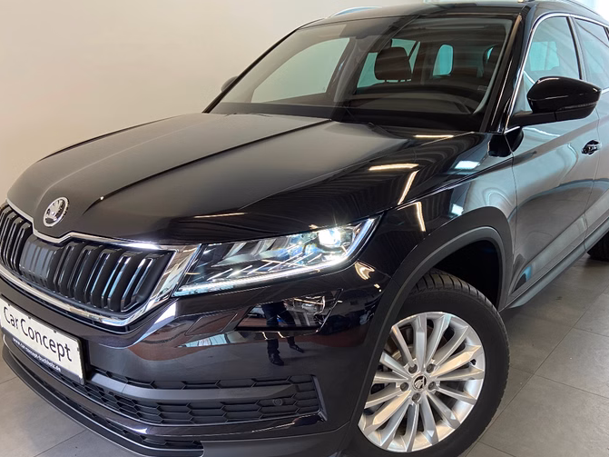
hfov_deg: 58.3
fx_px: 545
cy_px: 242
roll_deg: +1.0
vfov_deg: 45.4
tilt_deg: -19.3
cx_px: 317
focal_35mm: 31
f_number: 1.8
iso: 125
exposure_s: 1/50
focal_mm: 4.25
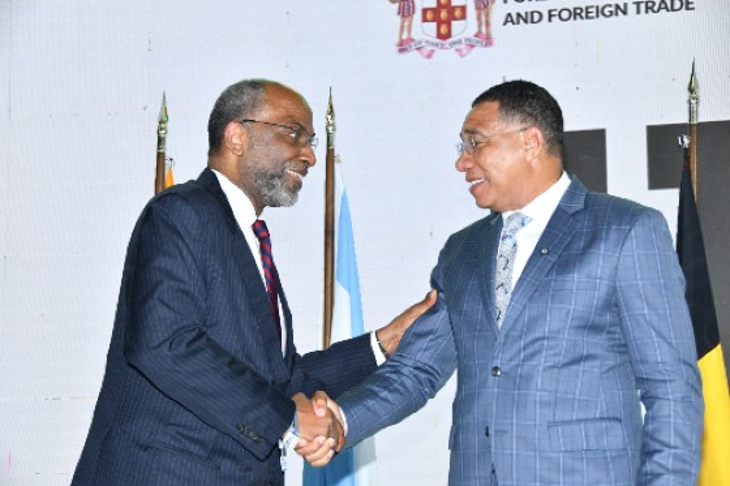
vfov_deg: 16.3
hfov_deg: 24.2
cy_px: 243
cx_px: 365
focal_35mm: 84
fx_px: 1703
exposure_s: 1/250
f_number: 5.6
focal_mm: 56
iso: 1600
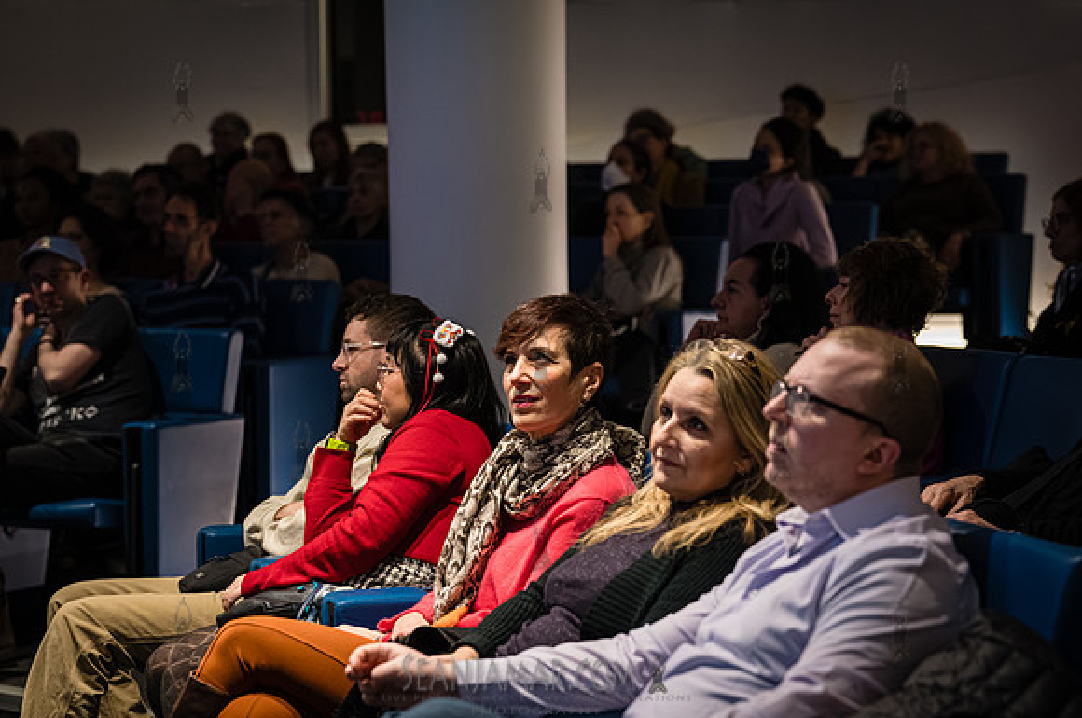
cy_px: 316
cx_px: 604
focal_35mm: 92
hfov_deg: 22.3
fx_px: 2748
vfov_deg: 14.9
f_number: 3.5
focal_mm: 80
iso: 5000
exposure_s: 1/160
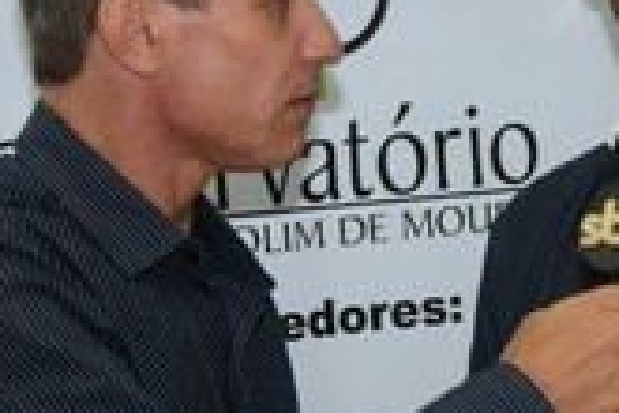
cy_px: 184
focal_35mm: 237
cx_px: 443
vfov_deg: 5.8
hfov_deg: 8.7
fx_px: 4075
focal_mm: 58
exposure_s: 1/60
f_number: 5.6
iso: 1600
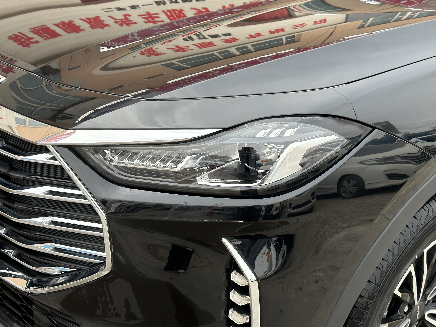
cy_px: 158
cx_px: 226
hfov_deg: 37.5
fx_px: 642
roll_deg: -4.0
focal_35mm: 51
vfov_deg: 28.6
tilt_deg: -22.7
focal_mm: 6.86
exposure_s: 1/1242
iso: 64
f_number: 1.78
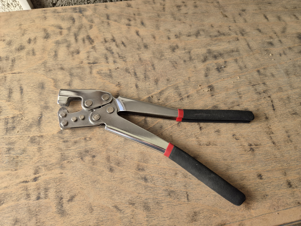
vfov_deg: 58.9
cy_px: 113
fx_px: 200
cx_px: 150
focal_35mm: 23
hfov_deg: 73.9
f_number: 1.8
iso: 80
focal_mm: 5.4
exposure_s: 1/756
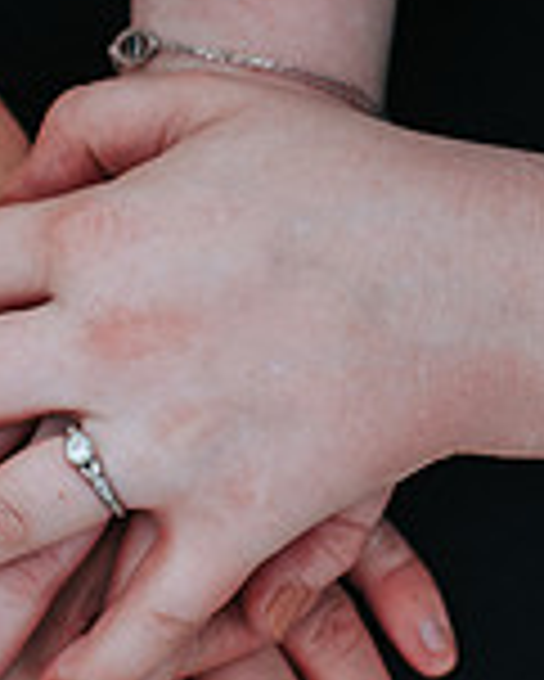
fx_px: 2955
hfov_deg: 10.5
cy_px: 293
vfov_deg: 13.1
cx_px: 192
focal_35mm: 147
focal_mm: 35
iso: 560
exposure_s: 1/800
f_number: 3.2
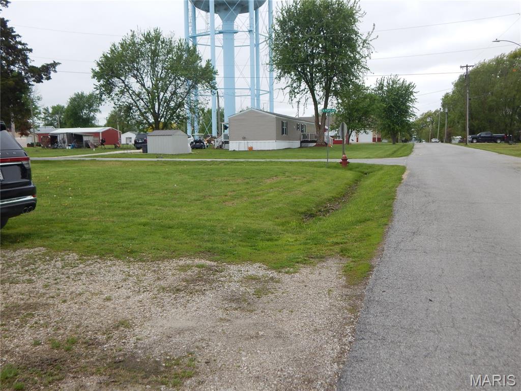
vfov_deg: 41.8
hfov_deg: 54.0
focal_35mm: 34
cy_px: 196
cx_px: 260
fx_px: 512
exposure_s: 1/640
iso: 125
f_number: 3.3
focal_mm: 6.1
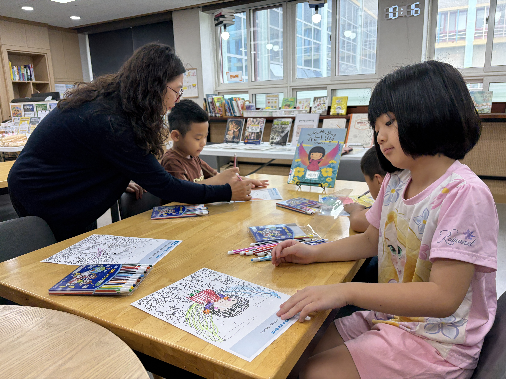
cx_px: 253
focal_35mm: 26
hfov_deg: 67.3
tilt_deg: -9.7
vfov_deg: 53.1
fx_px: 380
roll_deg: +3.9
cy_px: 190
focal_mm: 5.96
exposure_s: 1/138
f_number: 1.6
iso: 80
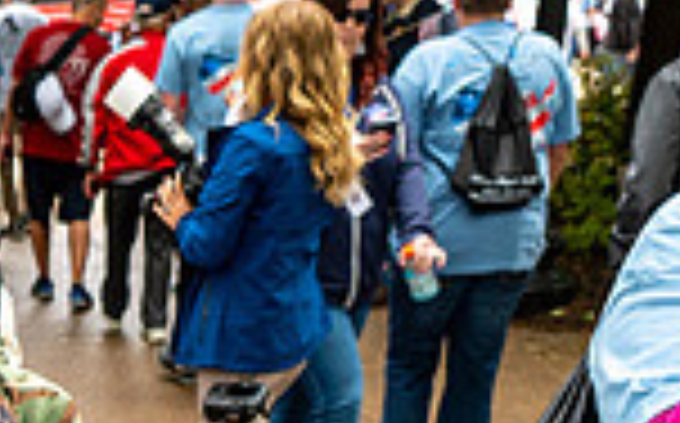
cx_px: -149
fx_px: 1740
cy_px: 765
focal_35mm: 94
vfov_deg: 12.6
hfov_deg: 20.6
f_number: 4
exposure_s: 1/60
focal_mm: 24
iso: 140
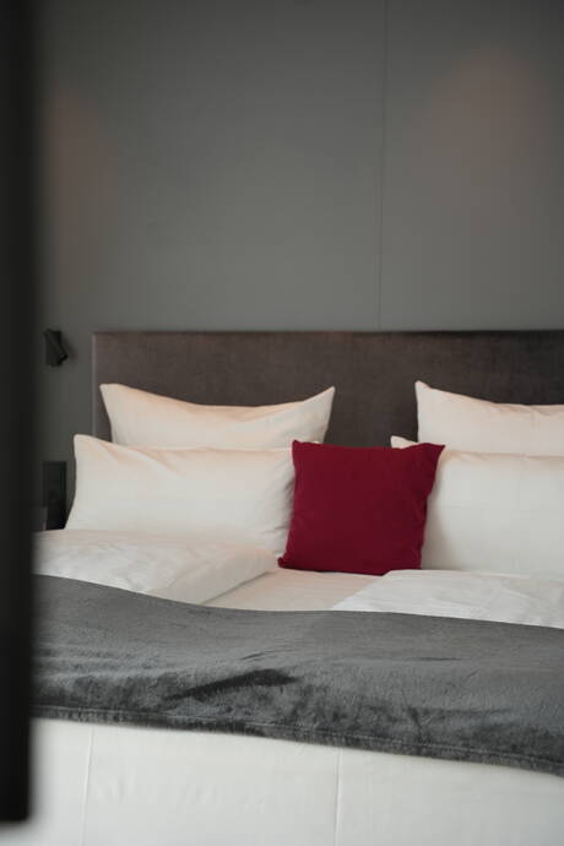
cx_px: 282
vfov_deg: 36.9
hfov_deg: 25.1
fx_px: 1269
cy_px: 423
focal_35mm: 54
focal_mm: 54
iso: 200
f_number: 4
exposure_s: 1/160
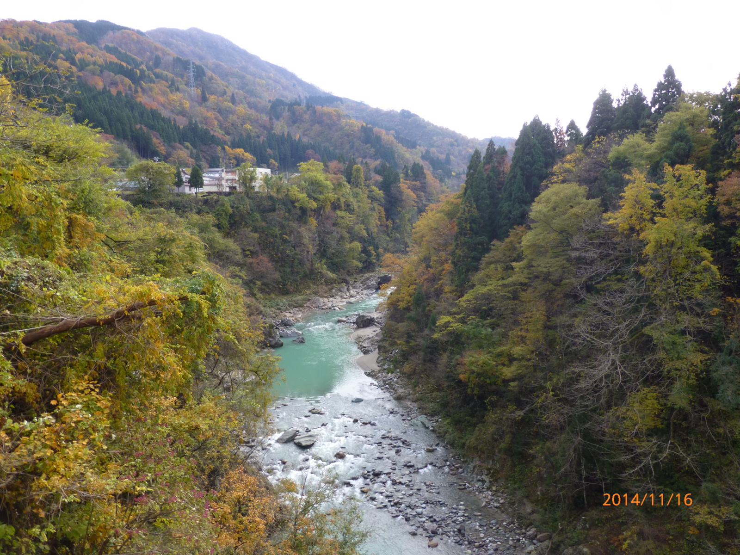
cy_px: 278
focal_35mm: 24
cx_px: 370
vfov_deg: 56.8
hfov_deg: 71.6
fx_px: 513
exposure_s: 1/200
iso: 100
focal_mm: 4.3
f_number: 4
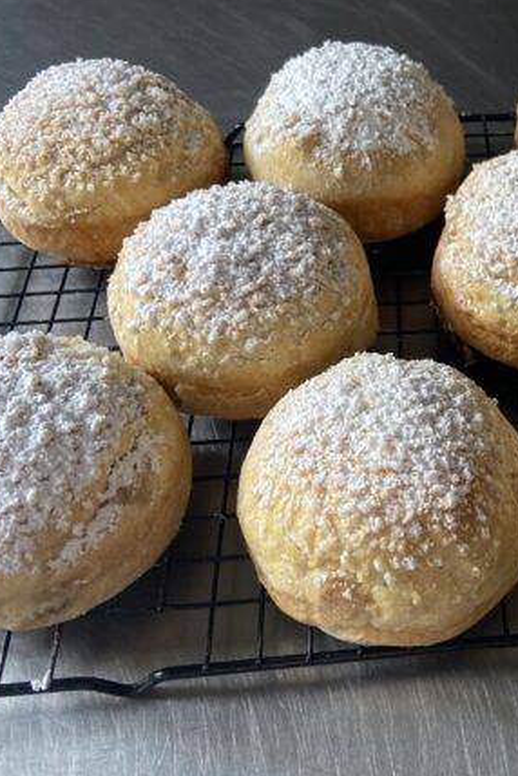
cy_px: 336
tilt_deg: -50.6
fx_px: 906
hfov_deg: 30.1
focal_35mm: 42
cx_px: 494
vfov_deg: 46.3
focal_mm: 4.25
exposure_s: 1/122
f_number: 1.8
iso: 100
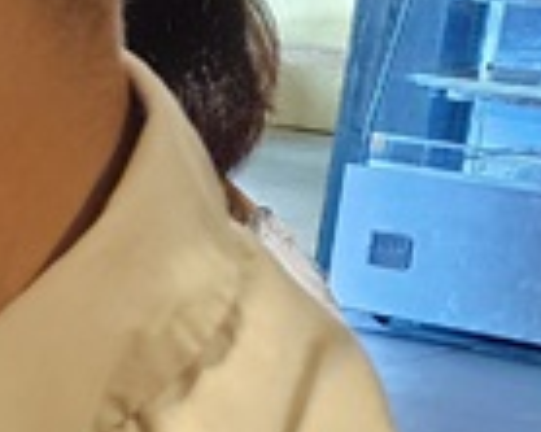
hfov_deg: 8.6
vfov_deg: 9.5
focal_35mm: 162
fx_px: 2592
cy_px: 237
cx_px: -1339
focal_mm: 5.4
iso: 800
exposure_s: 1/24
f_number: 1.8
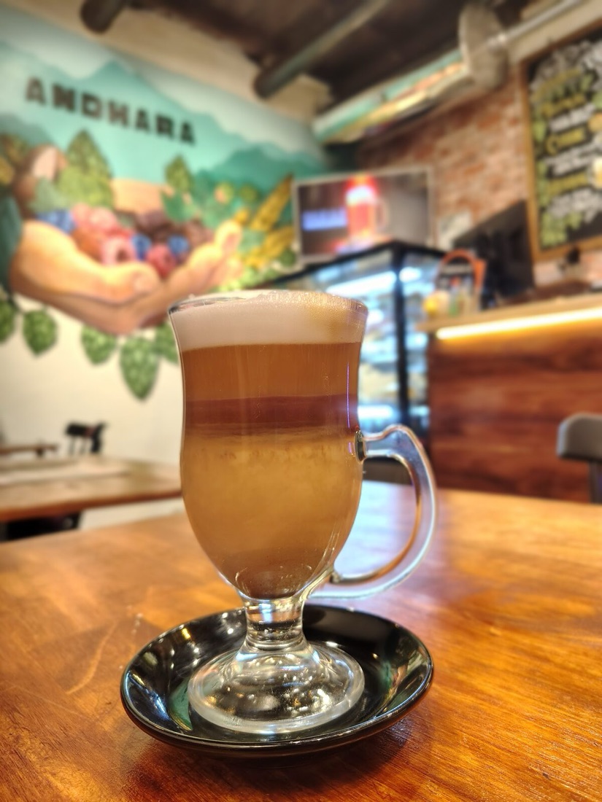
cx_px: 301
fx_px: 557
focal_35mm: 24
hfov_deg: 56.8
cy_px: 401
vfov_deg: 71.6
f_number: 1.8
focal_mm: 5.56
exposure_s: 1/60
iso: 1023
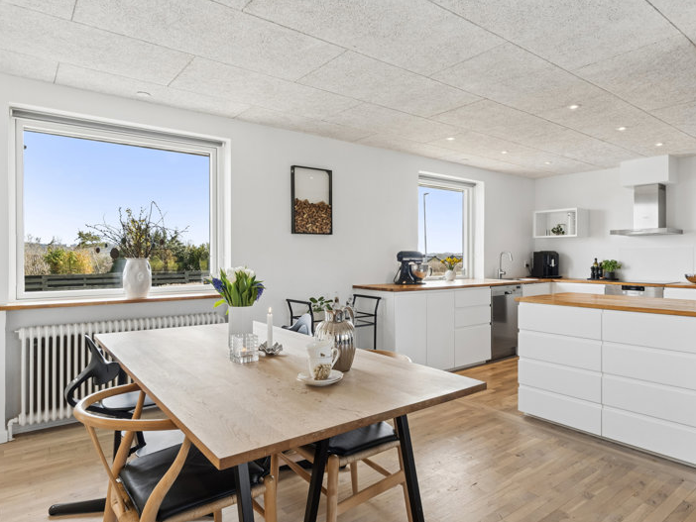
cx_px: 377
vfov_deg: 57.2
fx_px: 479
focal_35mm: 24
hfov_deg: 71.9
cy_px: 262
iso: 400
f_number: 8
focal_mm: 14.5
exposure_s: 1/160
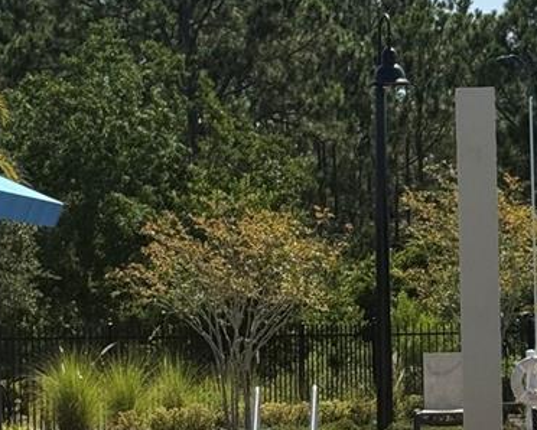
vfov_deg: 10.2
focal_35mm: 151
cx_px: 316
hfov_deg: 12.8
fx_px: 2401
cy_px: 329
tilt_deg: -0.1
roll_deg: +1.5
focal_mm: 6.76
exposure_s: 1/7874
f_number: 1.78
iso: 80
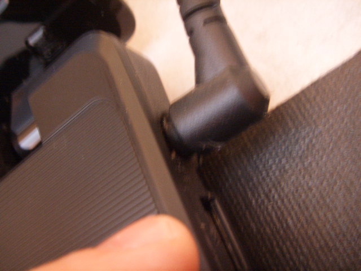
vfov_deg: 36.8
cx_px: 180
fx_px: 407
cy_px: 136
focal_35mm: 39
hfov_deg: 47.9
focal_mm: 6.6
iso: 152
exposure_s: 1/1.43
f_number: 3.5
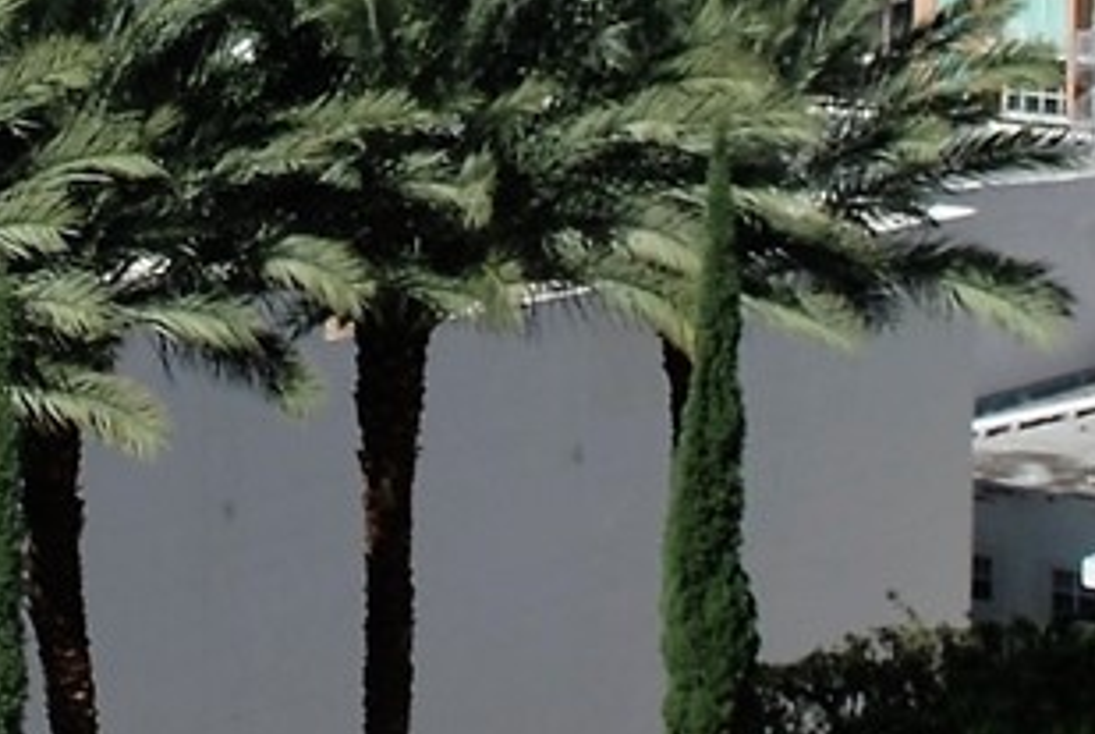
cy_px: -179
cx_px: 310
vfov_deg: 9.2
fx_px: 4508
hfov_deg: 13.8
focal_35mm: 148
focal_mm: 18
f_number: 8
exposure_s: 1/250
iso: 100
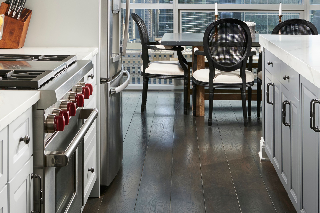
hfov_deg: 30.5
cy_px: -5
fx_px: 586
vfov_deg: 19.9
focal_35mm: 66
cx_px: 169
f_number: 9
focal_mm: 28
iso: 160
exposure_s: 1/250
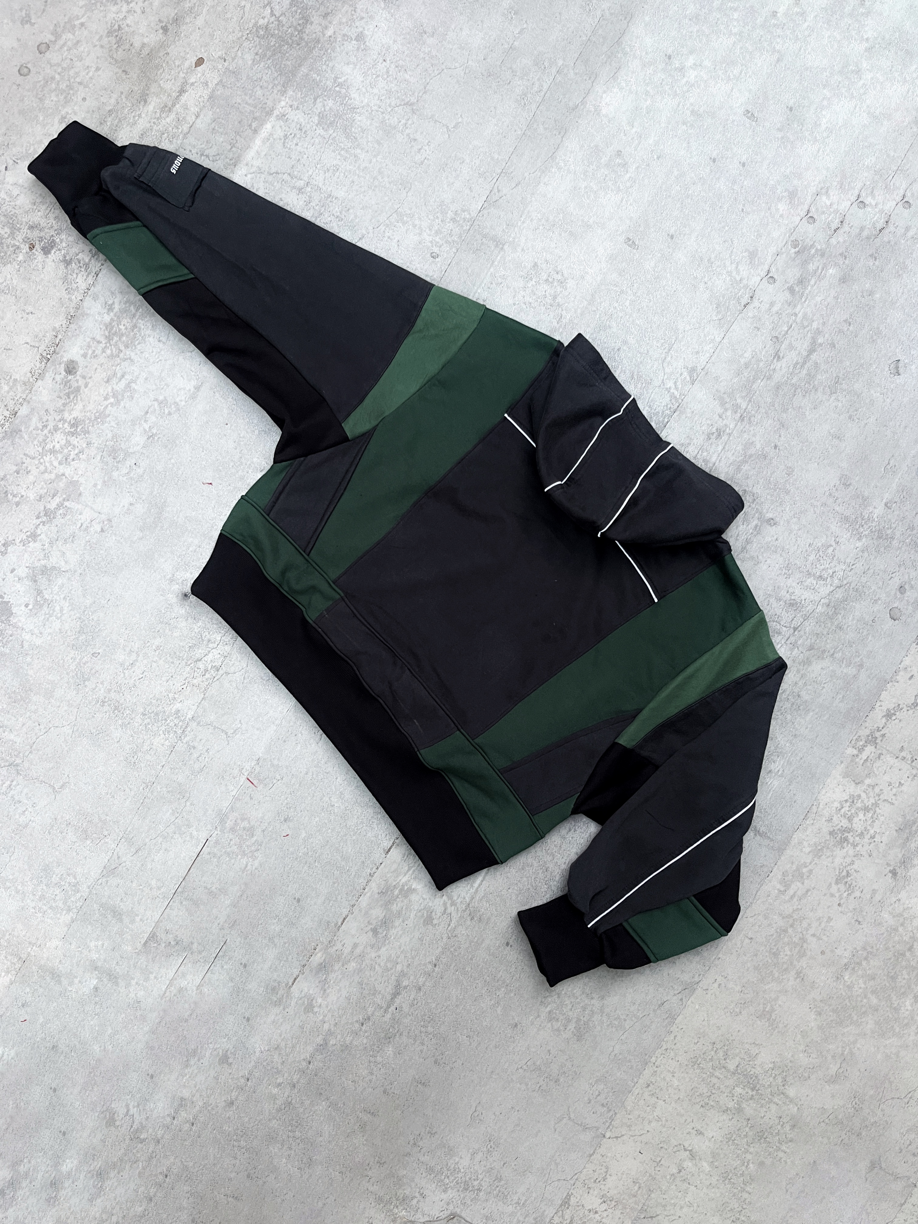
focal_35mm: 26
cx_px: 459
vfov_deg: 67.3
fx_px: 919
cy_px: 612
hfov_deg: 53.1
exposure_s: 1/60
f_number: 1.6
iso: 250
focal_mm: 5.1
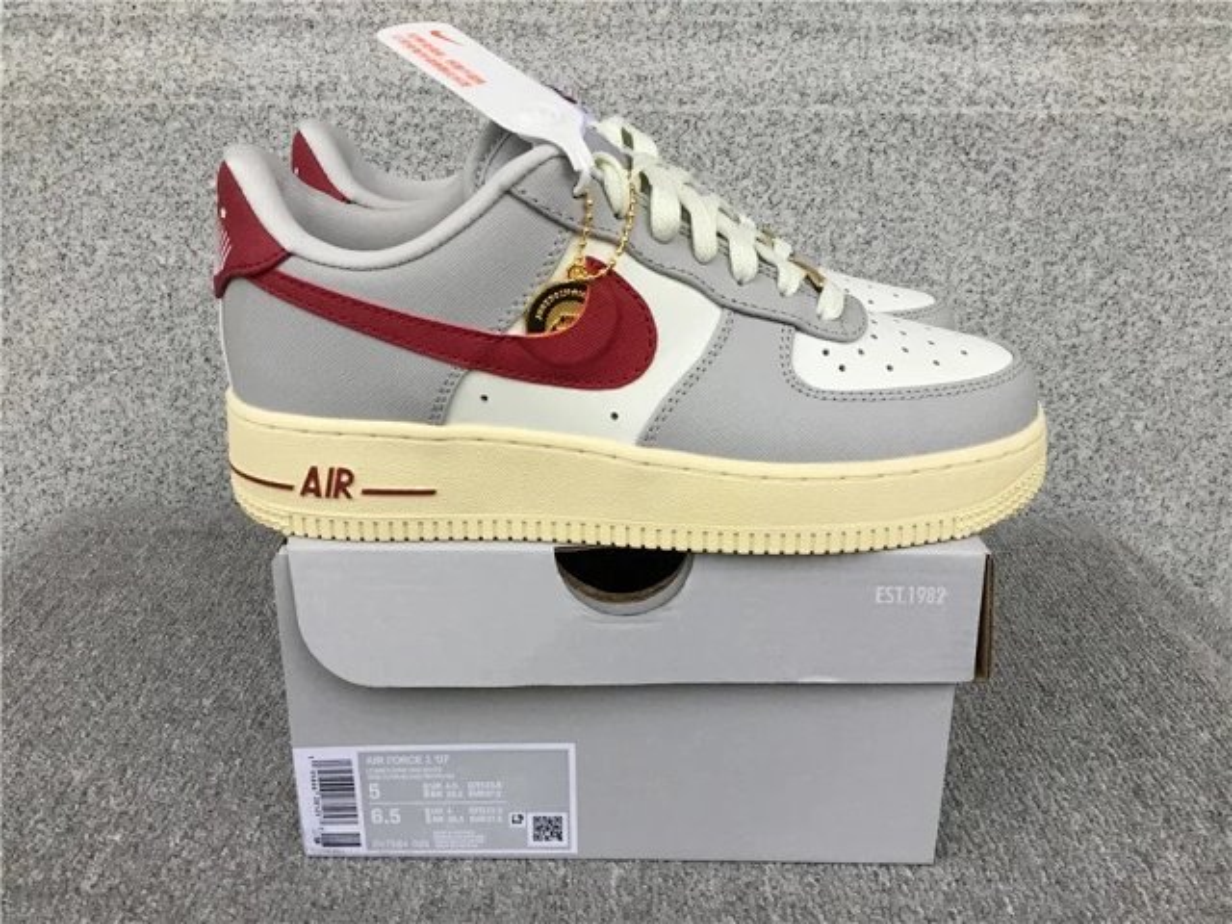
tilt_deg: -18.7
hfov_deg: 58.4
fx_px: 1103
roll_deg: -0.4
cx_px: 616
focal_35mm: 31
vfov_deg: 45.4
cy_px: 462
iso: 32
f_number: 2.4
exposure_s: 1/33
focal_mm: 3.3
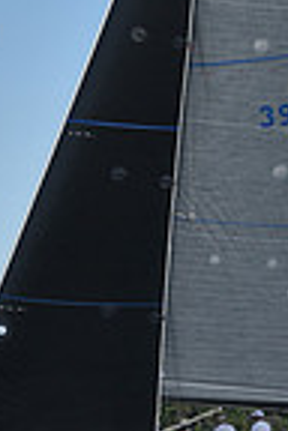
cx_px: 152
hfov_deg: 4.9
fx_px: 3384
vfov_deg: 7.3
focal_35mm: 282
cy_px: 198
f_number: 10
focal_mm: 70
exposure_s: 1/1000
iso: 320
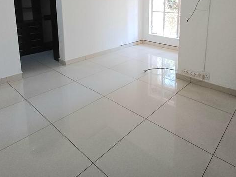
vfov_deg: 48.0
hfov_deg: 65.0
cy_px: 31
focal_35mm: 27
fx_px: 184
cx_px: 133
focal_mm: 1.64
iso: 100
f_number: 2.2
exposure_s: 1/50.3
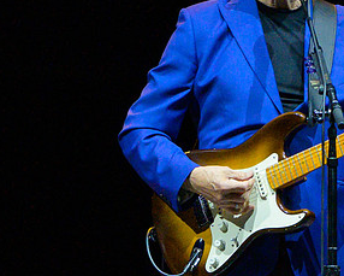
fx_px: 18271
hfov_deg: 1.1
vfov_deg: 0.9
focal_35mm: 1794
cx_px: 385
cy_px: 167
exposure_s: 1/500
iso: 2000
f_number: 4.5
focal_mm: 290
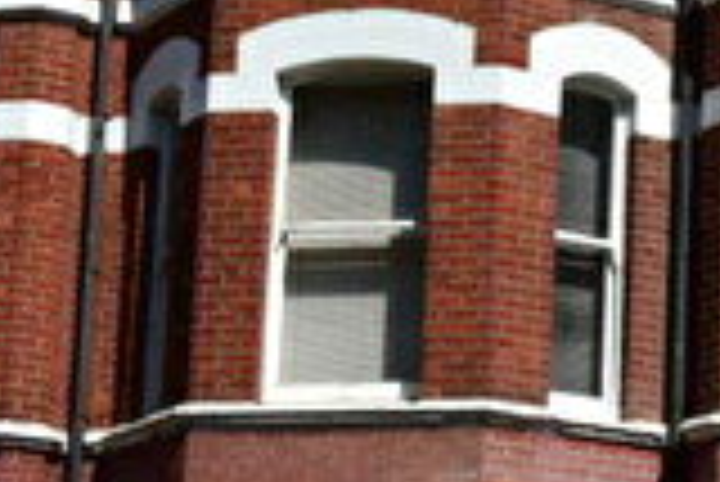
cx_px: 1008
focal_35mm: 144
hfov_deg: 13.6
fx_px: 2883
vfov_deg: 9.5
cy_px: 248
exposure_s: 1/400
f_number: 10
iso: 500
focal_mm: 22
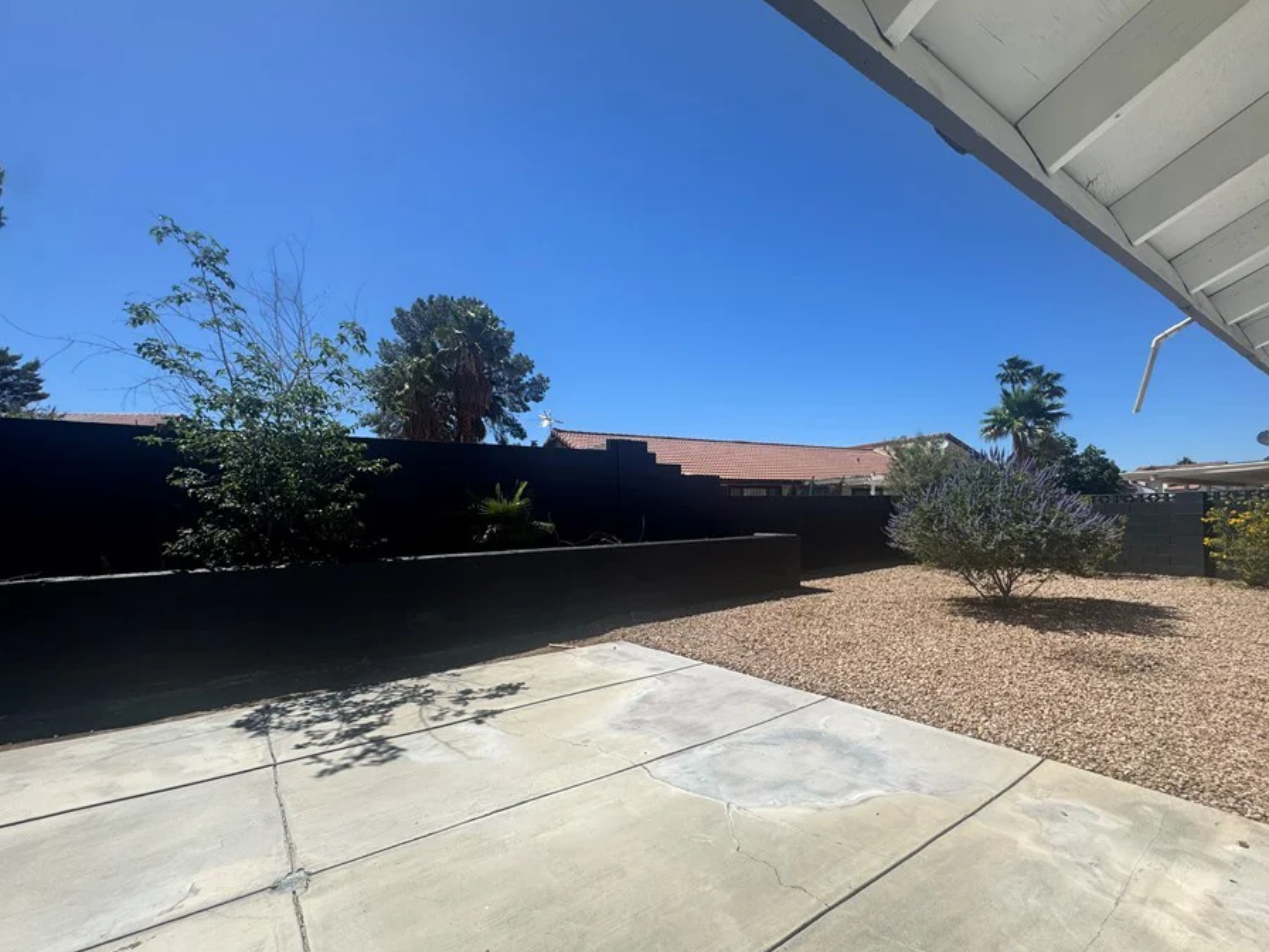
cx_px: 667
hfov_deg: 94.4
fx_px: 587
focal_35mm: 16
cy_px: 523
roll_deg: +0.4
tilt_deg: +0.0
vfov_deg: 77.9
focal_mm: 2.22
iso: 50
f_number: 2.2
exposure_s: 1/2494
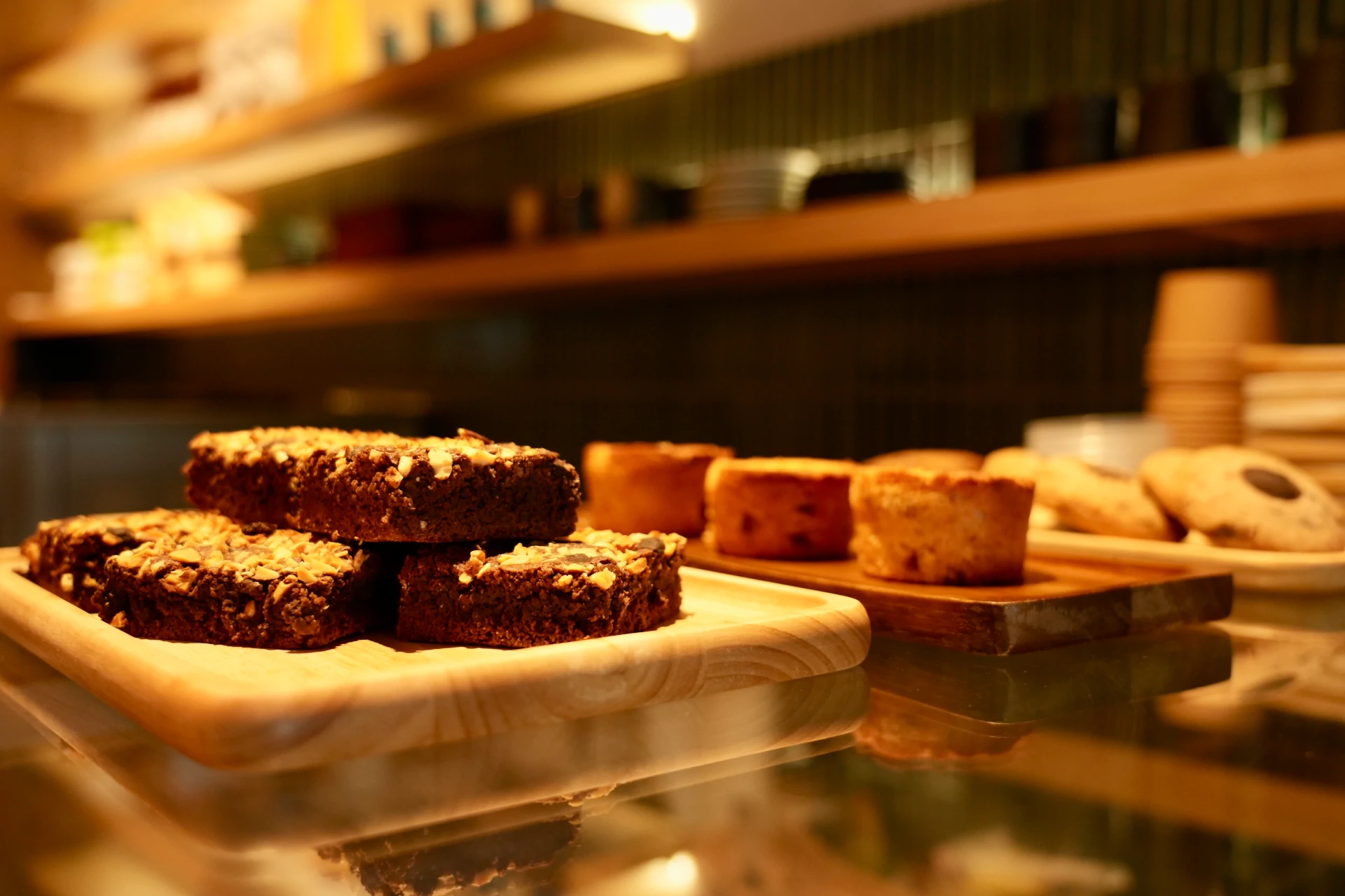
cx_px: 672
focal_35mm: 34
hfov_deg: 55.8
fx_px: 1270
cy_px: 448
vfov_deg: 38.9
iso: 2000
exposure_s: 1/60
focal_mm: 34
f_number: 4
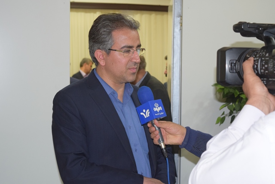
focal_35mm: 75
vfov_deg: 18.2
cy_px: 92
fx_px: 573
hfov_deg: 27.0
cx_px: 138
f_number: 5.6
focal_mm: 50
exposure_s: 1/60
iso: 1600
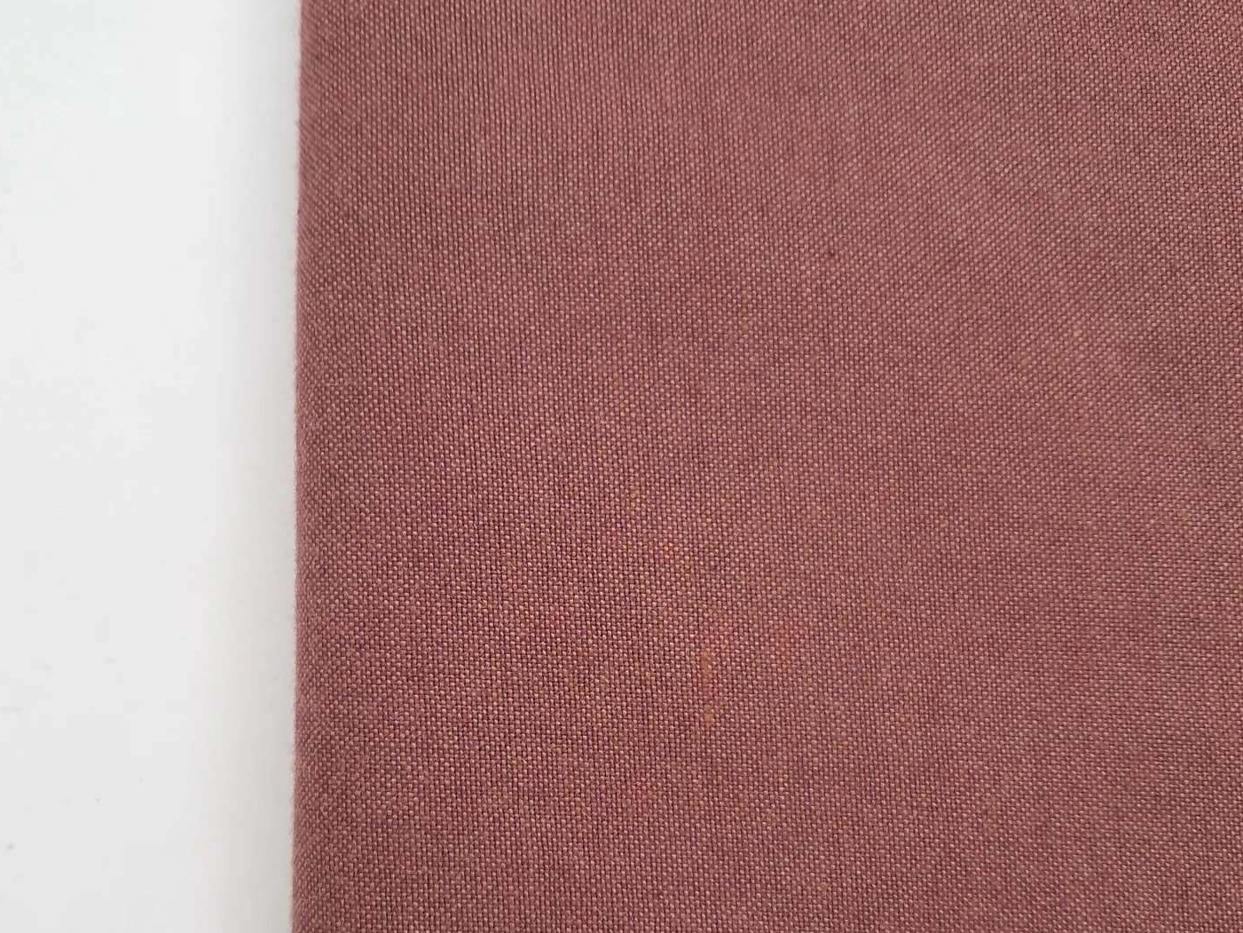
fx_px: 1329
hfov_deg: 50.1
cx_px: 606
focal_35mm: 37
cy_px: 629
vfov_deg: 38.2
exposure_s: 1/50
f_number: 1.8
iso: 50
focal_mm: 4
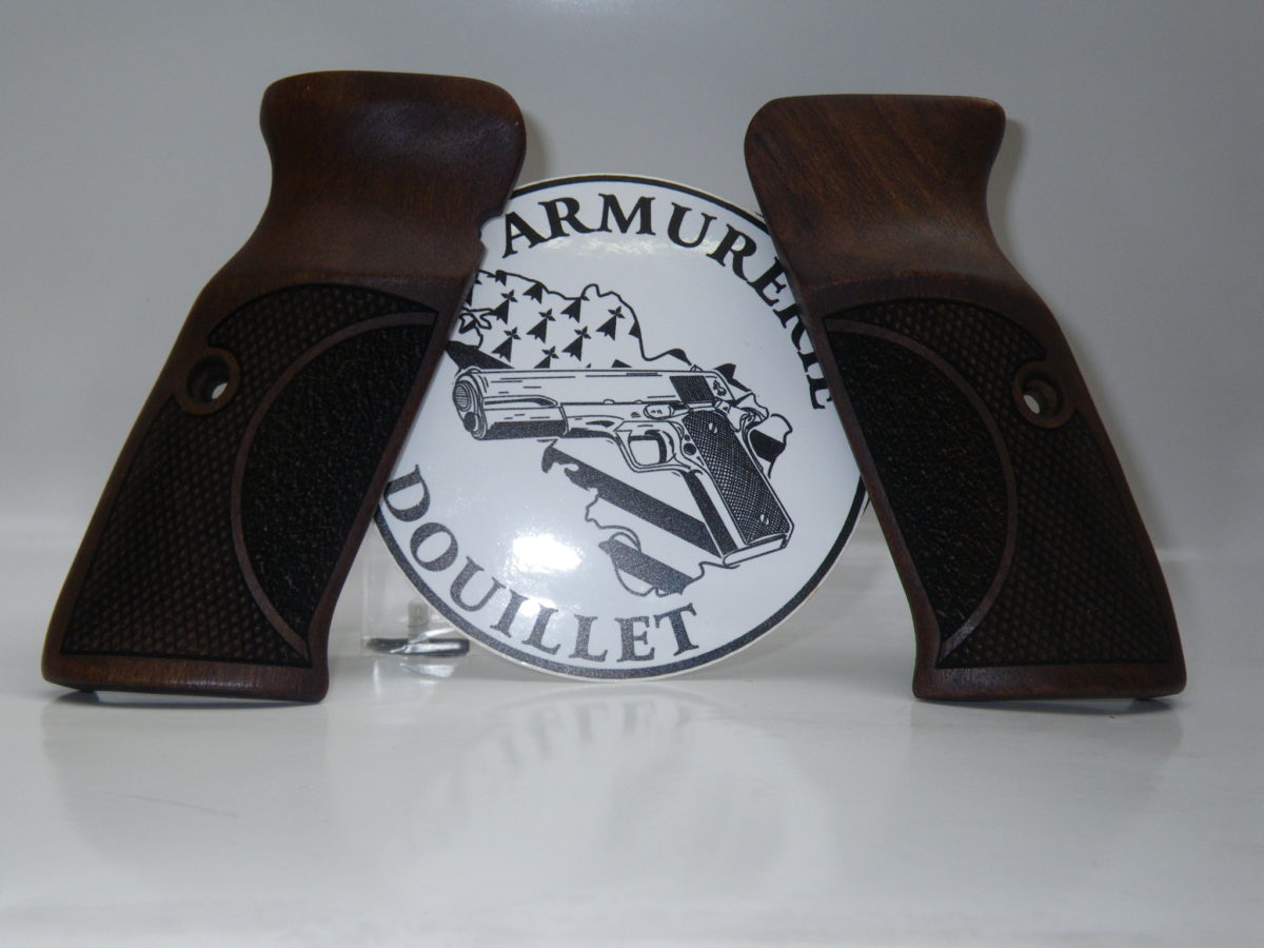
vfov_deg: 34.3
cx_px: 632
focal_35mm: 42
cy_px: 474
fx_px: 1534
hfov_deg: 44.8
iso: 125
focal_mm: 7.5
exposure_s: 1/60
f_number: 5
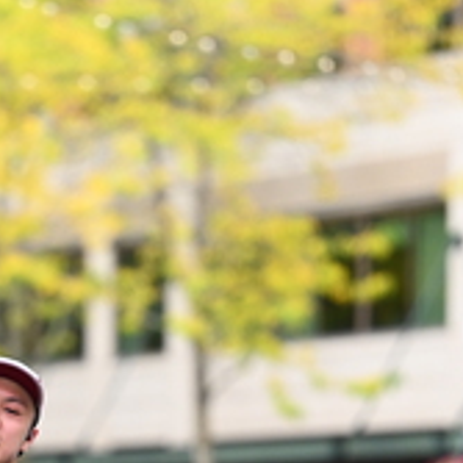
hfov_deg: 4.5
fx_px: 5917
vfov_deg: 4.5
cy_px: 507
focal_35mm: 391
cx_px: 54
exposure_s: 1/1600
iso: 1000
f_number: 2.8
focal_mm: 140
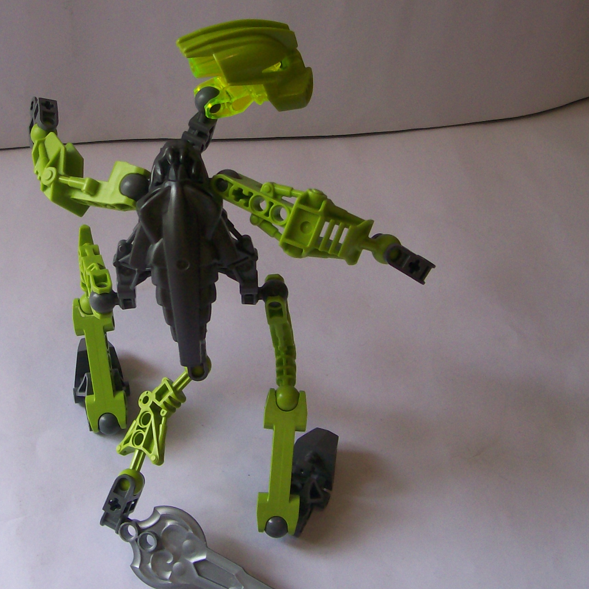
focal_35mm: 57
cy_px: 216
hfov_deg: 29.5
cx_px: 136
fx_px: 1097
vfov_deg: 29.9
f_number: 2.7
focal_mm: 6
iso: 80
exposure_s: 1/61.7
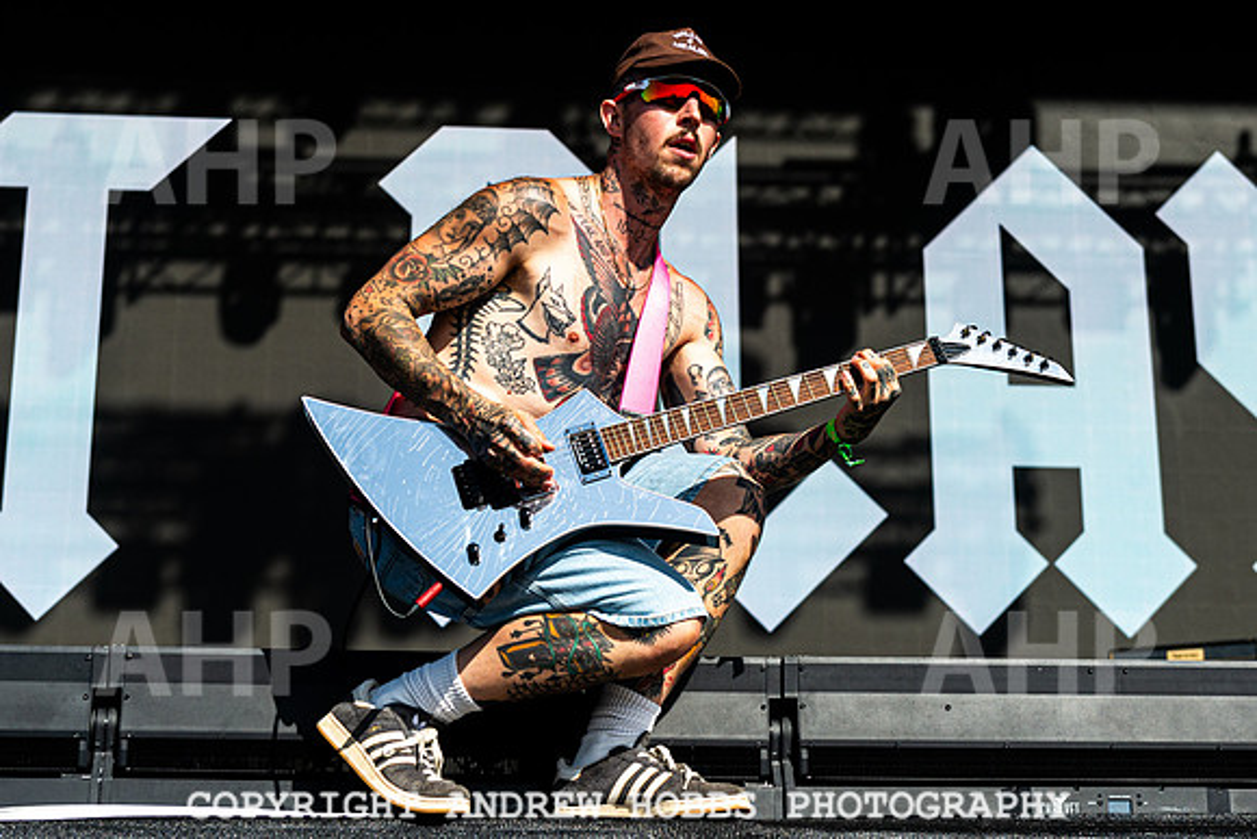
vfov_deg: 19.2
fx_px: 2481
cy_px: 367
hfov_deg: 28.4
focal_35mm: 71
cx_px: 628
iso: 400
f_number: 5
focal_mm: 50
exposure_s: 1/4000
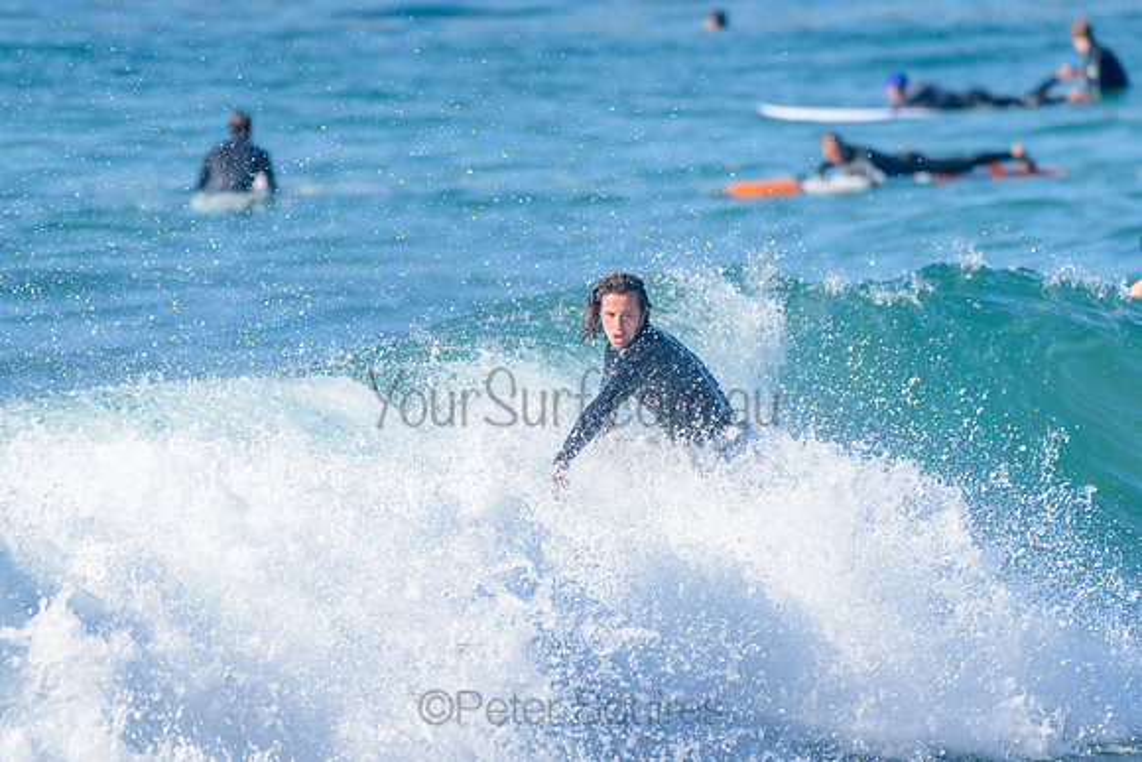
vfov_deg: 2.2
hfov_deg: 3.4
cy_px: 358
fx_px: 19443
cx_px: 552
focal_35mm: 613
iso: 320
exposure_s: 1/2000
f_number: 5.6
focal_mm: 500
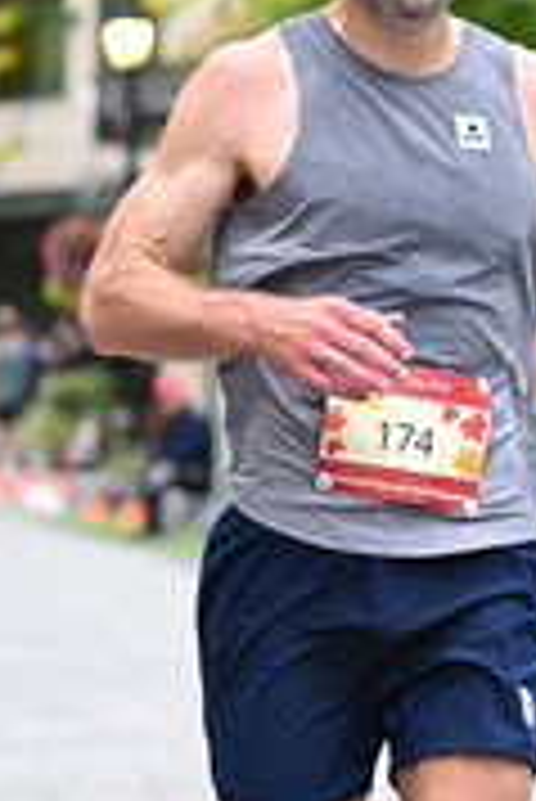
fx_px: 5438
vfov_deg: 8.4
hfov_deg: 5.6
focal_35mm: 244
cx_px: 561
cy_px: 428
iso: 1600
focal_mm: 79
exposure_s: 1/1250
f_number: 2.8
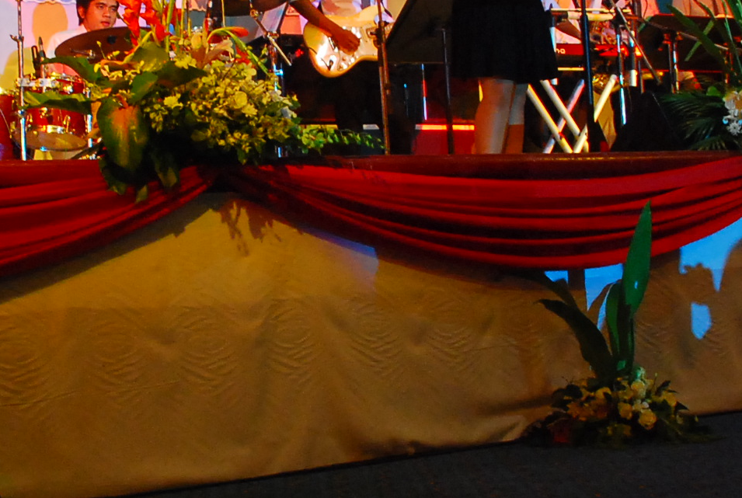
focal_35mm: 91
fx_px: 1879
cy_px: 151
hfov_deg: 22.2
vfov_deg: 15.1
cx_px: 248
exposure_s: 1/20
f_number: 5.6
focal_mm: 20
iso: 1000
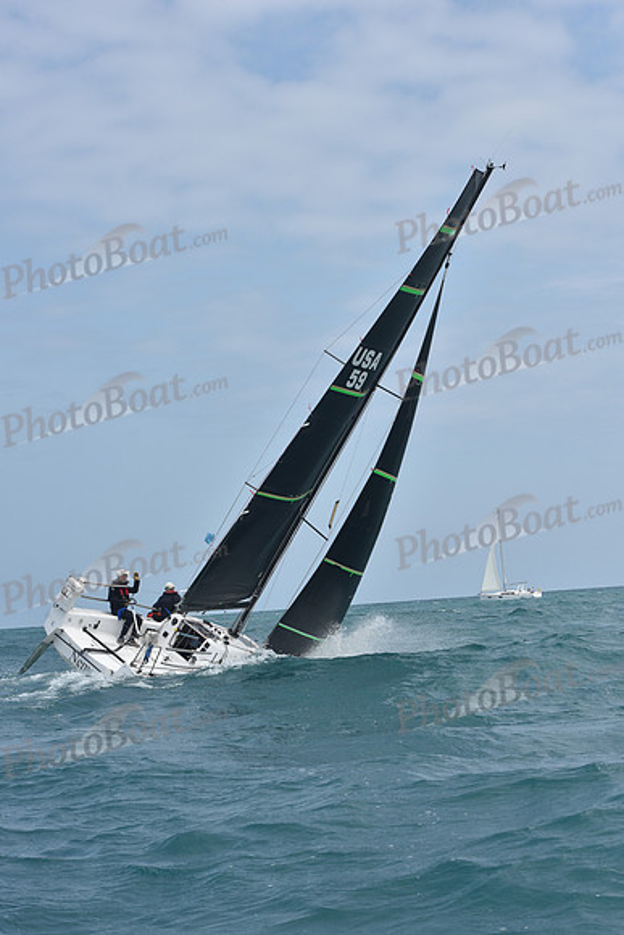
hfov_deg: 19.5
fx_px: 1819
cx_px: 312
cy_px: 468
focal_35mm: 70
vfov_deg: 28.8
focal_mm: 70
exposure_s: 1/800
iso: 250
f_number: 10
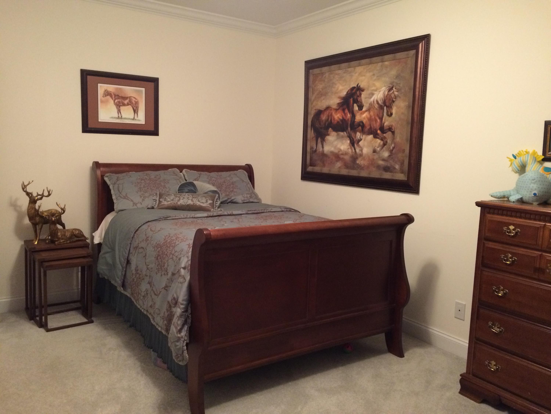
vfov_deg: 48.2
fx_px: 462
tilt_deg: -7.0
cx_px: 276
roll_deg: -0.1
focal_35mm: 29
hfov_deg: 61.7
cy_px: 207
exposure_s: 1/15
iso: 250
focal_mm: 4.15
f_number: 2.2
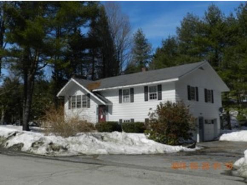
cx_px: 124
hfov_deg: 49.0
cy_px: 92
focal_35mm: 38
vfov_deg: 37.7
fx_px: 271
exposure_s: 1/1000
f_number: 6.3
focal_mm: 6.7
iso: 160
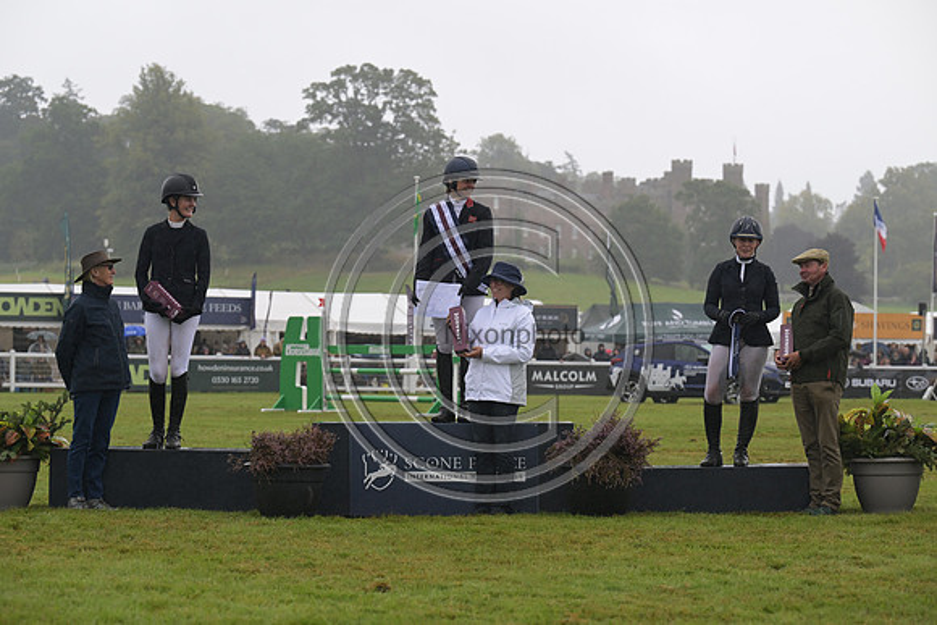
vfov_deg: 13.4
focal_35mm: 102
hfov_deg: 20.0
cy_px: 312
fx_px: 2655
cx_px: 468
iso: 800
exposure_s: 1/1000
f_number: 5
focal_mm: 102
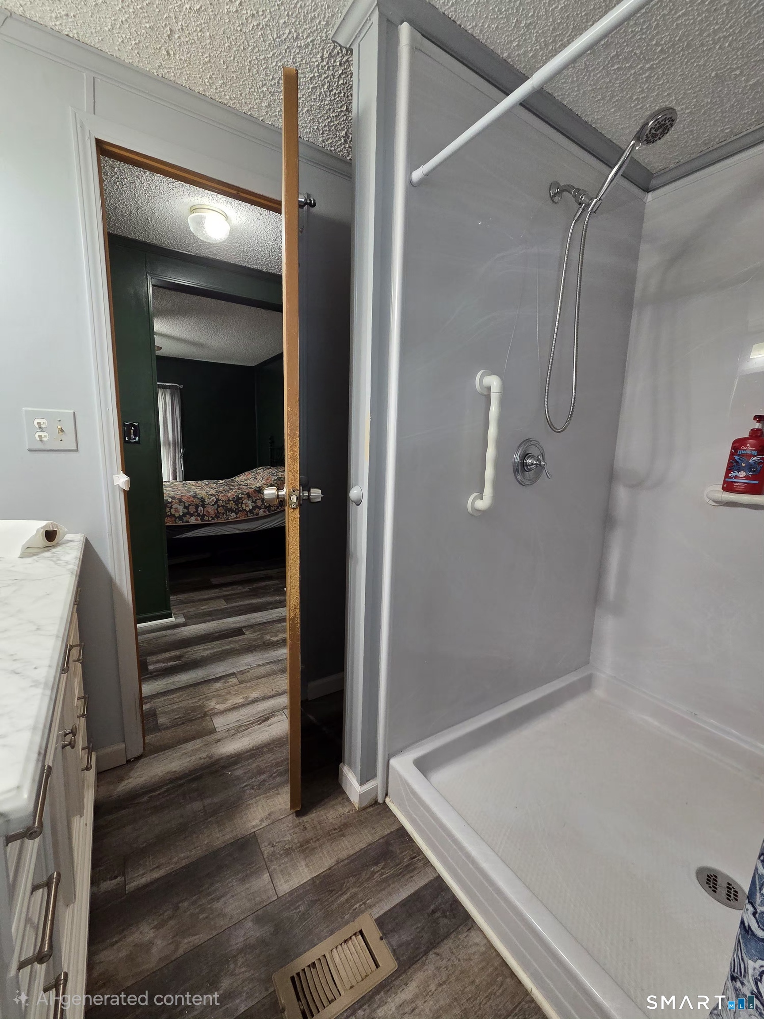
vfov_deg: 106.2
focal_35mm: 13
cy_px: 510
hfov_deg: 89.9
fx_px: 383
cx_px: 382
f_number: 2.2
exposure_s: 1/60.2
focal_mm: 2.2
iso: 320
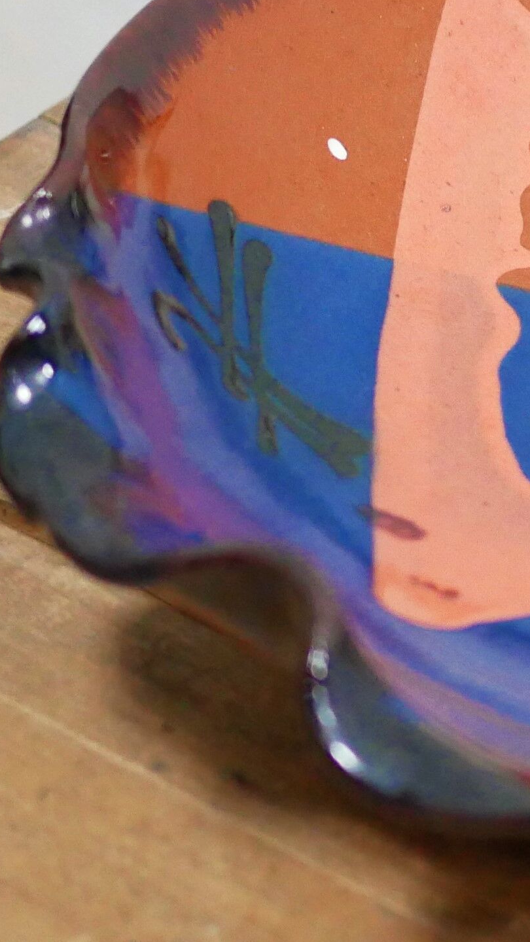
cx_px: 1027
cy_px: 309
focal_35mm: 139
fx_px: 3473
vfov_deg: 15.4
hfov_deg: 8.3
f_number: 1.7
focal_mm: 20
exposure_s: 1/60
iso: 2000
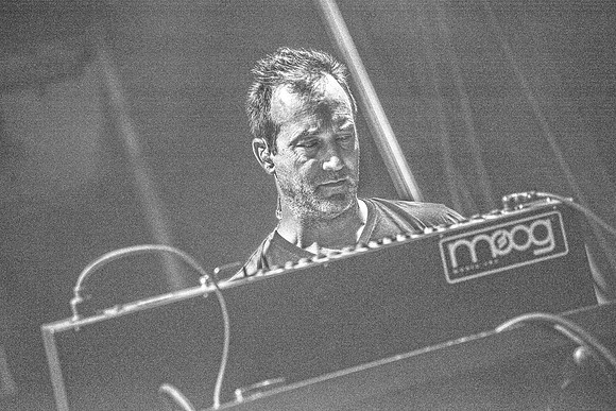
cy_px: 206
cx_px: 308
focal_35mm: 120
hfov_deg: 17.1
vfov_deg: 11.4
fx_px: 2054
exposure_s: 1/500
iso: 10000
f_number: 4
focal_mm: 120
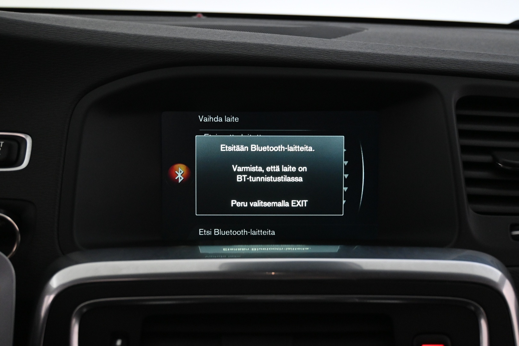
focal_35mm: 38
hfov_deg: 51.3
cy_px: 173
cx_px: 260
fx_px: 541
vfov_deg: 35.5
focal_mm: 25
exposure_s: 1/40
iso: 2500
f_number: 4.2
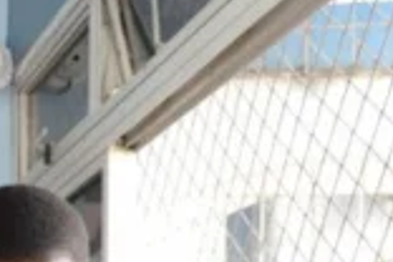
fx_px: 1288
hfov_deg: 13.7
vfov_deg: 10.2
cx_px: -479
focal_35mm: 118
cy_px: 611
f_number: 5.6
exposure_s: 1/200
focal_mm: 24
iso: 2000
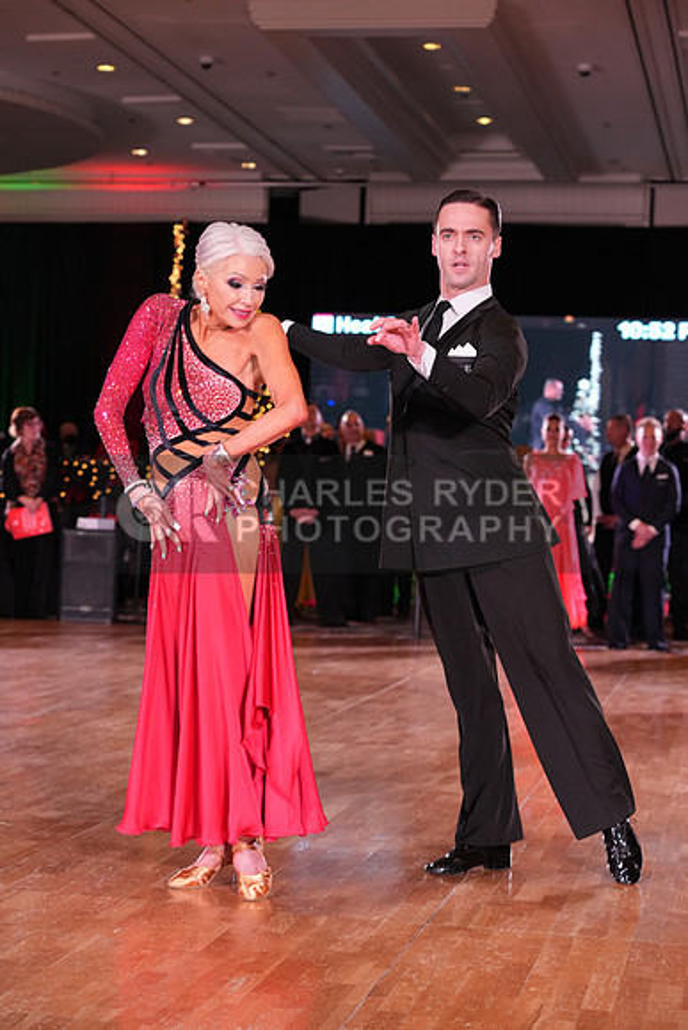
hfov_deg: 19.5
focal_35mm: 70
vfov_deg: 28.8
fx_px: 2005
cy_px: 515
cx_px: 344
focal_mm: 70
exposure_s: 1/200
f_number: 4.5
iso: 2000
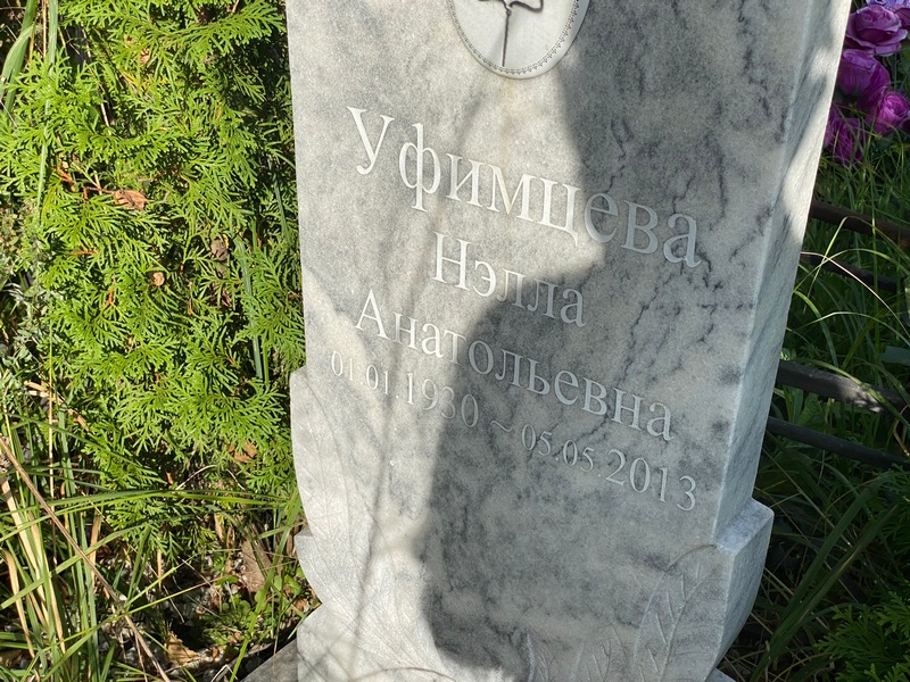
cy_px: 341
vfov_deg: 28.0
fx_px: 1367
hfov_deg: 36.8
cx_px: 455
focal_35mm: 52
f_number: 2
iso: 20
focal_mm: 6
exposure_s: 1/1199
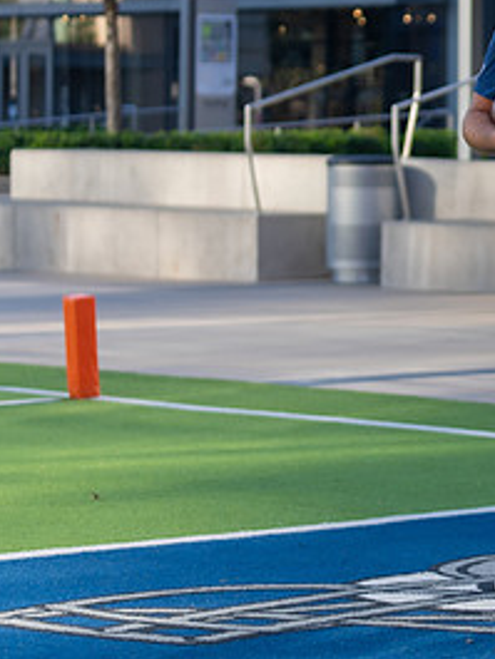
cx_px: 623
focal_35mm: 165
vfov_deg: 12.0
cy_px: 216
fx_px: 3143
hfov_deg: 8.9
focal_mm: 70
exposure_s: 1/500
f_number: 2.8
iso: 100
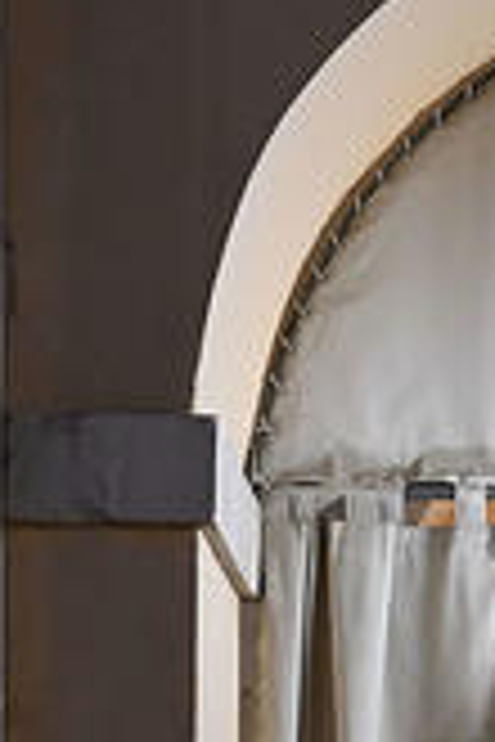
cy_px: 980
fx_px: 3092
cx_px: 706
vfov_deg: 13.2
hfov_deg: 9.0
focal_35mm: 150
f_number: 4
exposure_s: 1/125
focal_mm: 27.5
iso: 2200
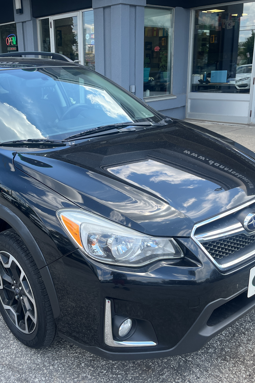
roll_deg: +2.2
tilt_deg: -17.9
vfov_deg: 51.9
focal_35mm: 37
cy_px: 187
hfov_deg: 35.7
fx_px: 393
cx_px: 89
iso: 50
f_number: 1.6
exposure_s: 1/816
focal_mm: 5.1
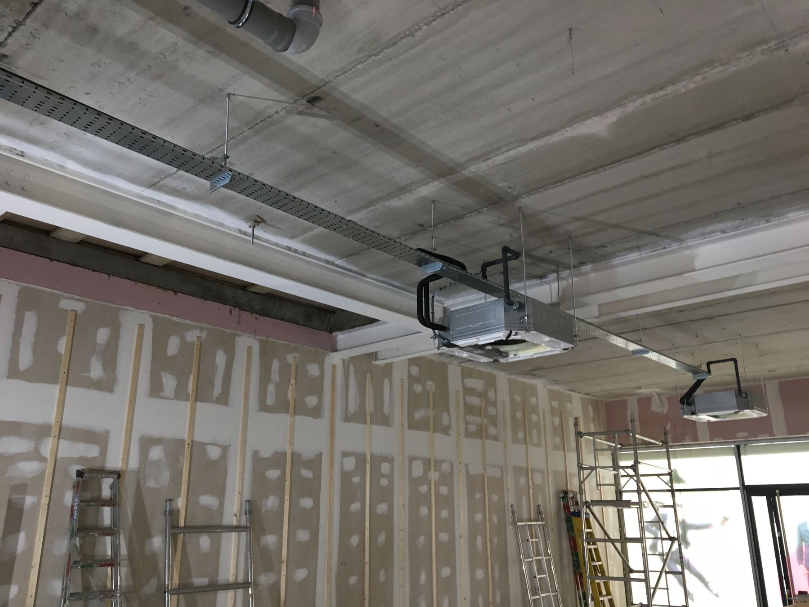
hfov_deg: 61.7
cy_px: 304
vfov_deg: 48.2
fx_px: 678
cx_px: 404
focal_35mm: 29
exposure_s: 1/33
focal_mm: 4.15
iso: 125
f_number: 2.2
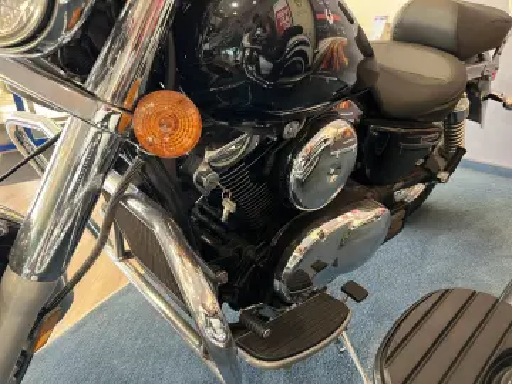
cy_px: 192
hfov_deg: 67.3
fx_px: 385
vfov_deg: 53.1
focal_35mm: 26
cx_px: 256
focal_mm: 5.7
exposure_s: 1/25
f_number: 1.5
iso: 640
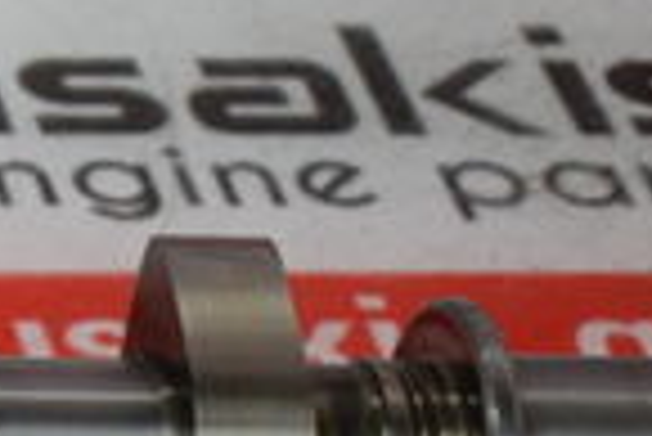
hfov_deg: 6.5
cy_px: 470
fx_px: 5239
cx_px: -1241
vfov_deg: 4.8
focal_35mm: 289
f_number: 4.2
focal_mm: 28
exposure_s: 1/160
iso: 500
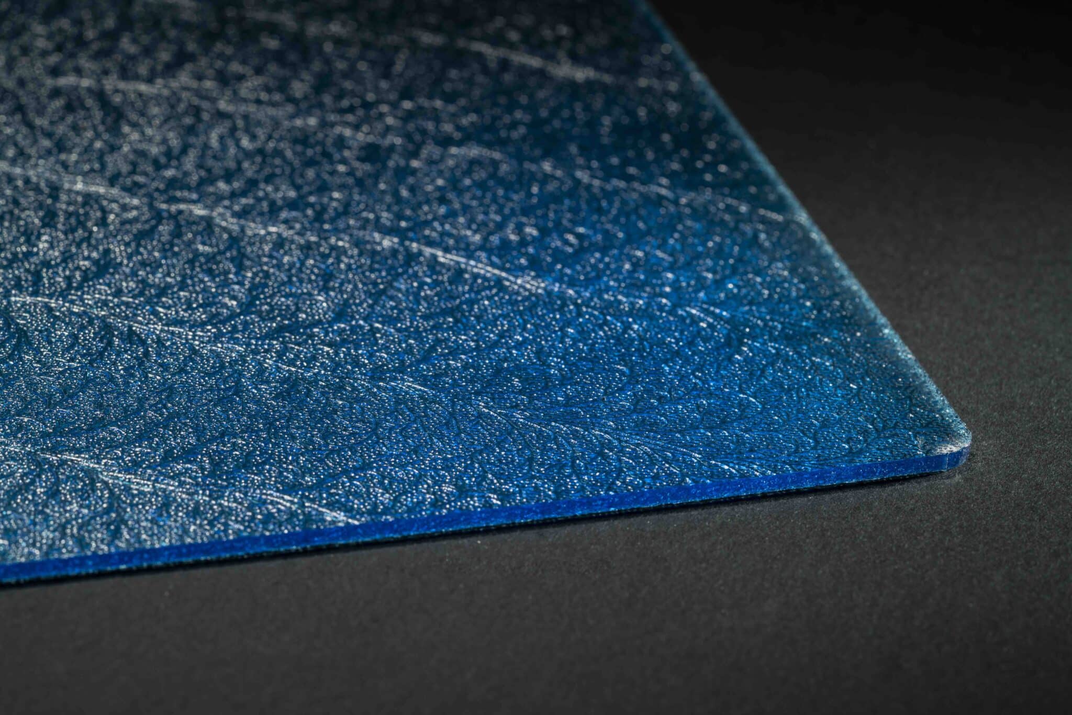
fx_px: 2680
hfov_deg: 22.6
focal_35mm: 90
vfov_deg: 15.2
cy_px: 358
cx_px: 536
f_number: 11
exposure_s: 1/200
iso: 100
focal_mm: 90
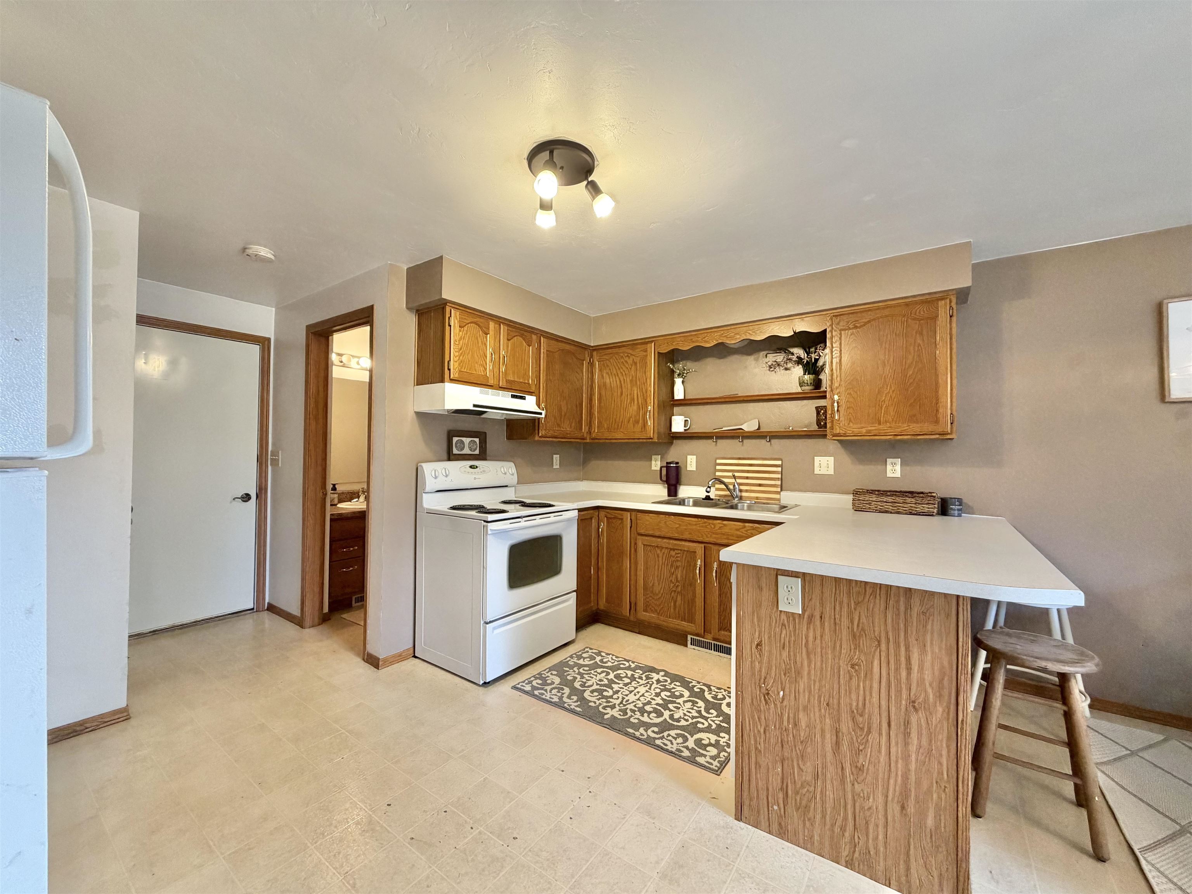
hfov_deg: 102.1
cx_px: 596
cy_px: 447
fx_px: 482
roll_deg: -1.0
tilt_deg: +1.1
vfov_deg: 85.7
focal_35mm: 14
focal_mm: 2.22
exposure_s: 1/60
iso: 200
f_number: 2.2
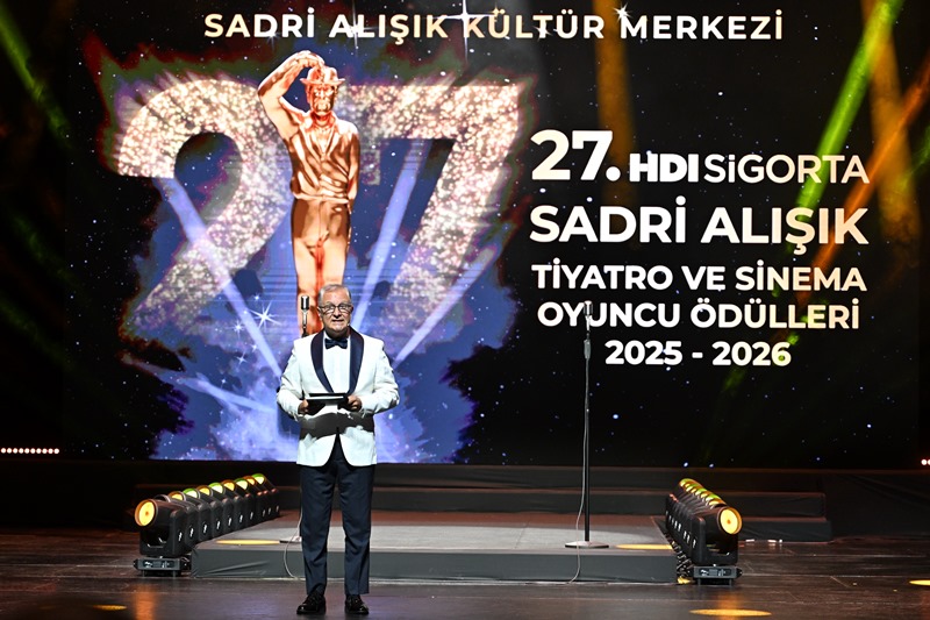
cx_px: 465
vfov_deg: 14.0
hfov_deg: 20.8
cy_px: 310
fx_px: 2531
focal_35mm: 98
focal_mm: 98
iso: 1600
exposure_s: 1/200
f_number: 4
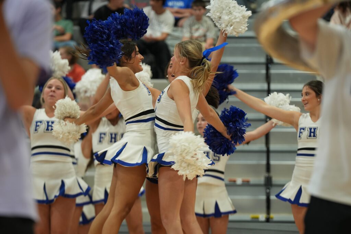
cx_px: 176
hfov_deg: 10.3
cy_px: 117
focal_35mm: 200
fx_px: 1950
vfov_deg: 6.9
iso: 1600
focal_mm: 200
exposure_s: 1/200
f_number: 4
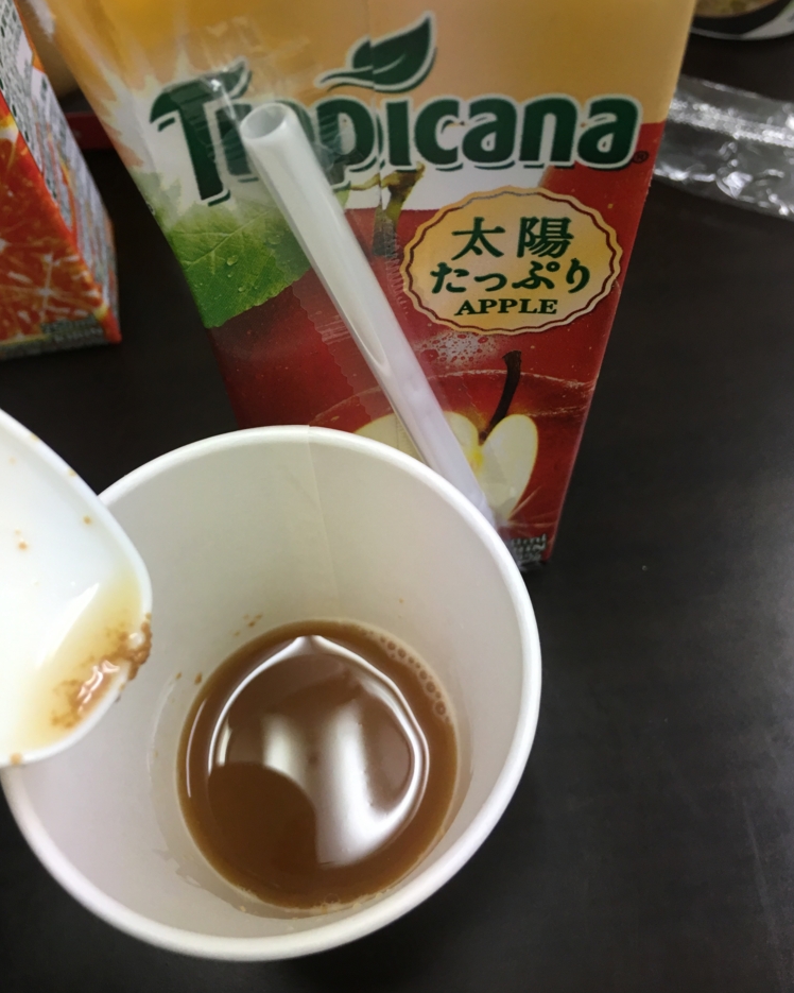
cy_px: 465
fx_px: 911
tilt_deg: -61.3
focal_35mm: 31
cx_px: 397
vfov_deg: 57.1
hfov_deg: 47.1
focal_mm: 4.15
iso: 40
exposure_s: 1/30
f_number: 2.2
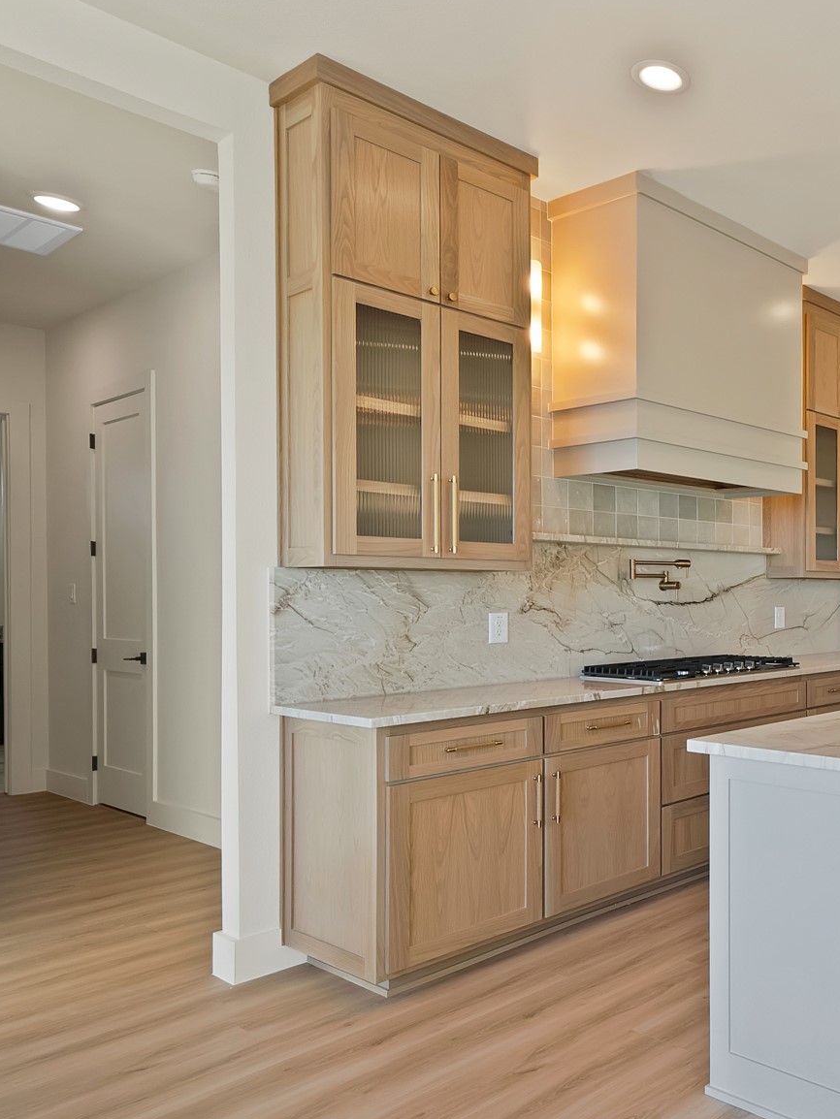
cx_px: 935
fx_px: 809
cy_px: 605
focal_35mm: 25
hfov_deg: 42.4
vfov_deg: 69.3
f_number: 9
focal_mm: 15
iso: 640
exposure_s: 1/15
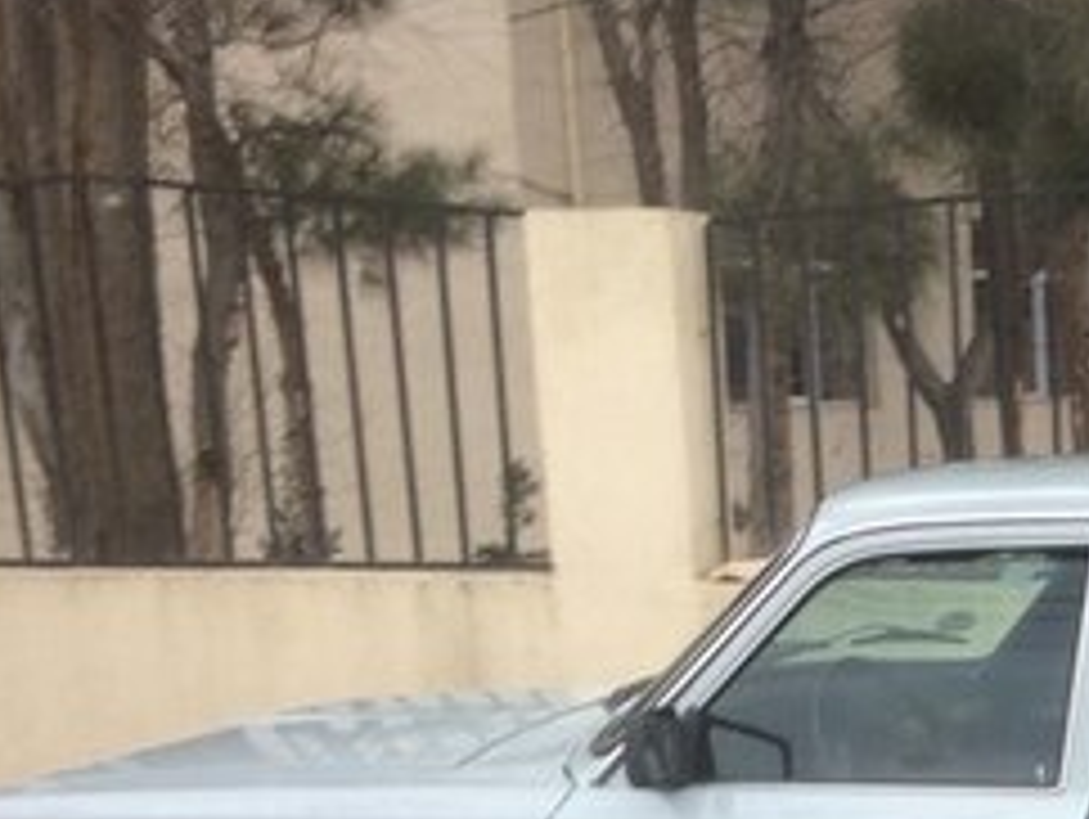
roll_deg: -1.6
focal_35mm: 79
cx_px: 1400
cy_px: 1019
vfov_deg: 17.7
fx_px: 2488
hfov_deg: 22.2
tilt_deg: -13.8
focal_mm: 4.15
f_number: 2.2
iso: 32
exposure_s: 1/101
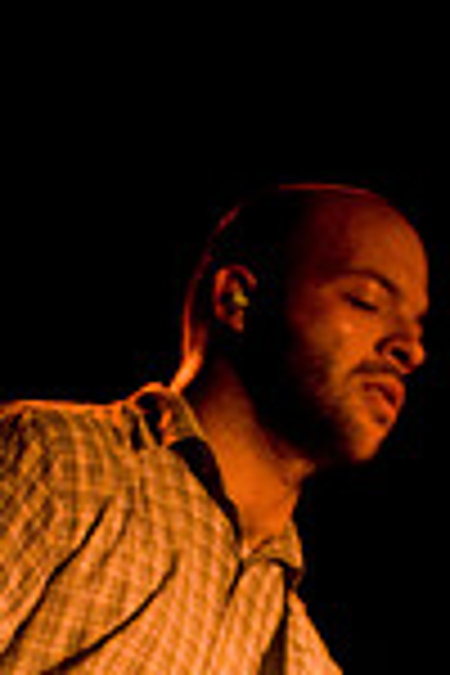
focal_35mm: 135
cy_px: 860
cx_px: 160
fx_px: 2531
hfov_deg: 10.2
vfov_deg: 14.6
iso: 1250
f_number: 1.6
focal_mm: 30
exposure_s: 1/100
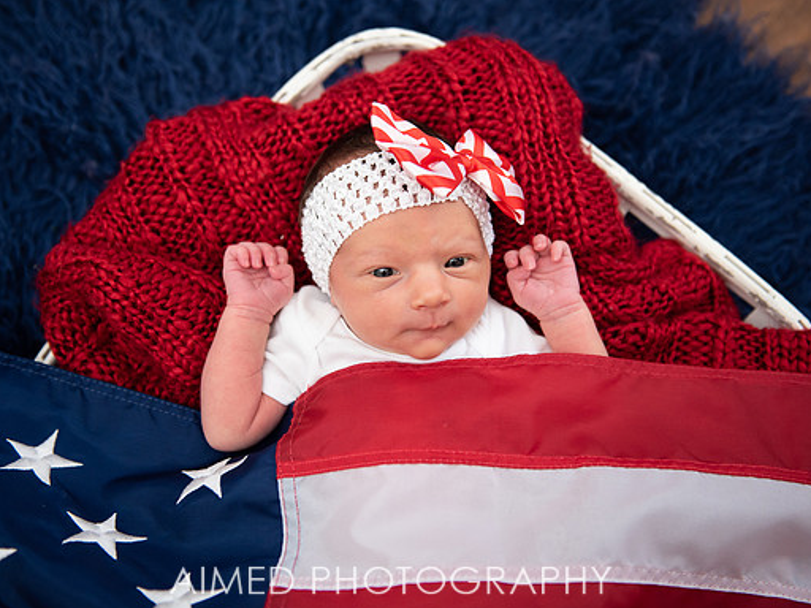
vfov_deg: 29.7
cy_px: 305
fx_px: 1148
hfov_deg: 38.9
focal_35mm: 49
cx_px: 393
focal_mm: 45
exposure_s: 1/250
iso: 500
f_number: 2.8
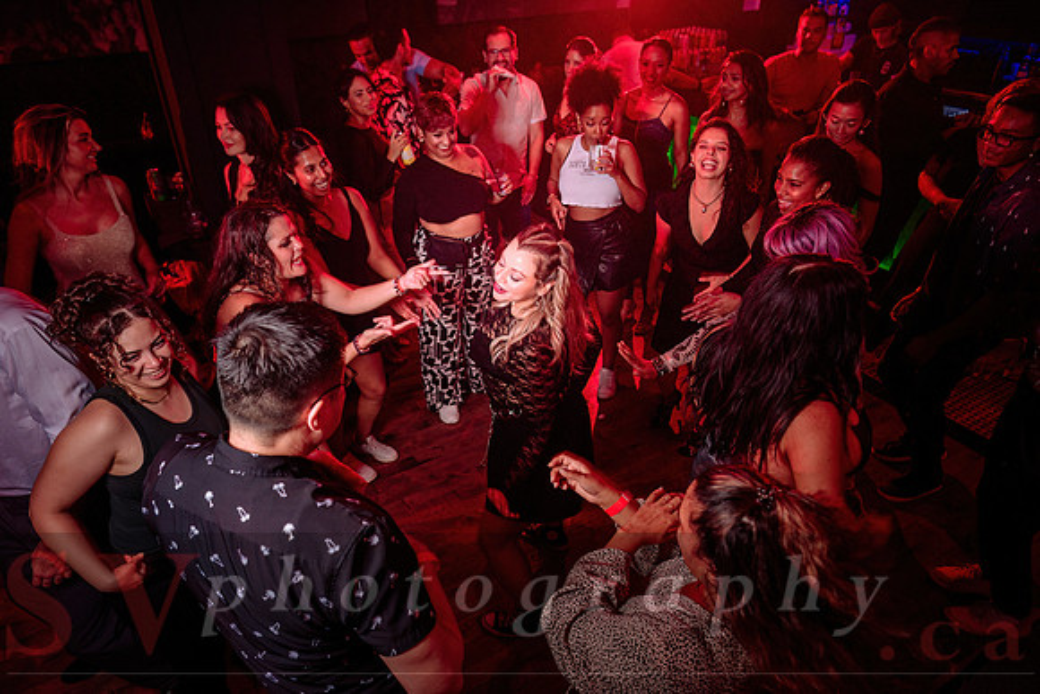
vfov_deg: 53.2
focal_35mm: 24
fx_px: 693
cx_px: 520
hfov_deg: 73.7
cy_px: 347
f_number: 3.2
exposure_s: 1/40
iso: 800
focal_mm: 24
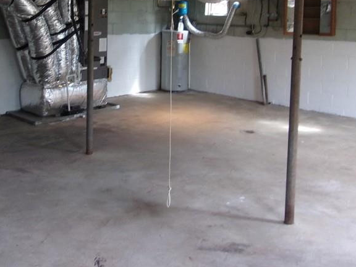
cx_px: 157
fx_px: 494
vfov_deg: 29.5
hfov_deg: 39.6
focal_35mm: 48
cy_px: 50
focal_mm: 4.9
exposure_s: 1/34
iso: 149
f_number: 3
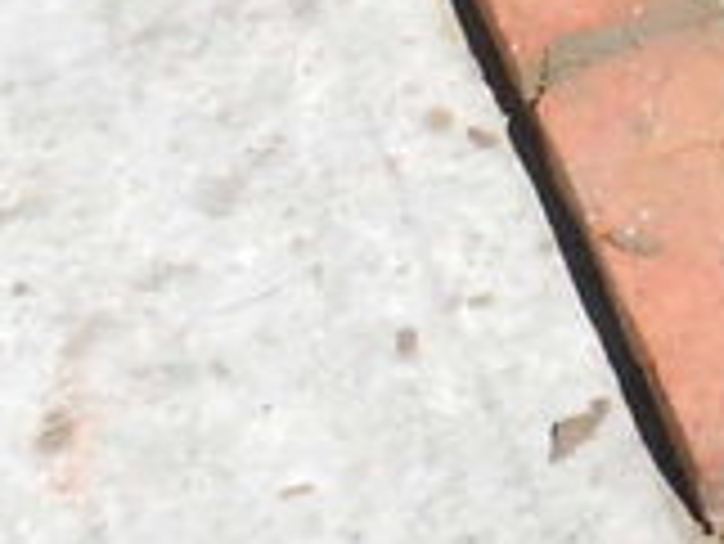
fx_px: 3454
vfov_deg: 8.2
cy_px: -782
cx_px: 2230
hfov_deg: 9.3
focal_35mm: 165
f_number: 3.5
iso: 80
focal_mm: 4.6
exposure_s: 1/640
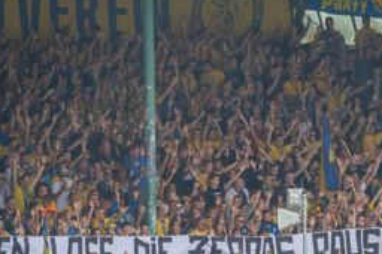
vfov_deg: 1.6
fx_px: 8976
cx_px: 303
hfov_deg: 2.4
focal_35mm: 847
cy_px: 191
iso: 800
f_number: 4
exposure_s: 1/1000
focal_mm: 139.53
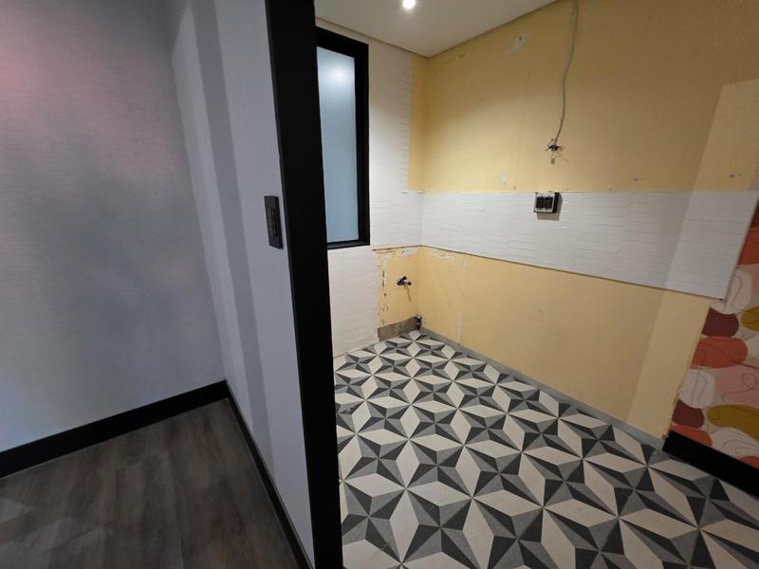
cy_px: 284
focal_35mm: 13
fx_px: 285
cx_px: 380
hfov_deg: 106.2
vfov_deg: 89.9
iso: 640
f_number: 1.9
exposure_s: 1/50
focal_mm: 2.2
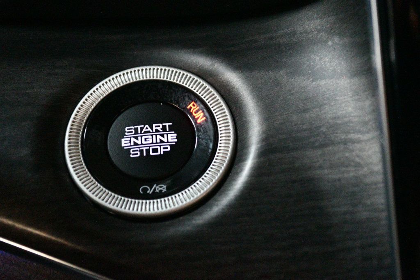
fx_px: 781
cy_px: 140
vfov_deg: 20.3
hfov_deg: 30.1
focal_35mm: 67
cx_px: 210
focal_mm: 45
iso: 12800
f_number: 5.3
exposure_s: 1/50
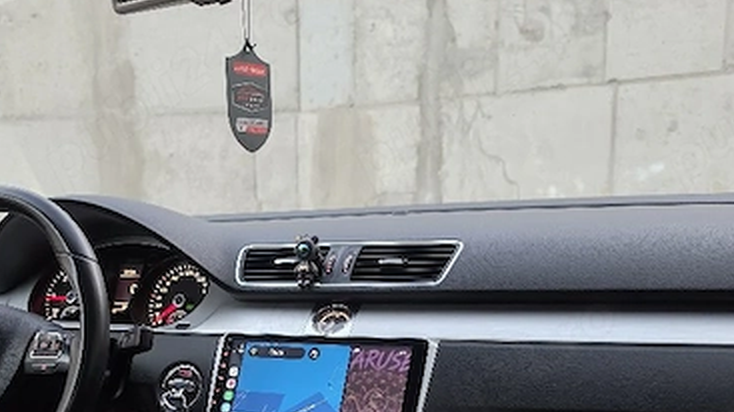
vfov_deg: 27.4
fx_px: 798
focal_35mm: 41
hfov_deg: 48.7
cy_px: 406
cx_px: 254
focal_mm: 6.5
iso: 500
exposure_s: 1/101
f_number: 1.4
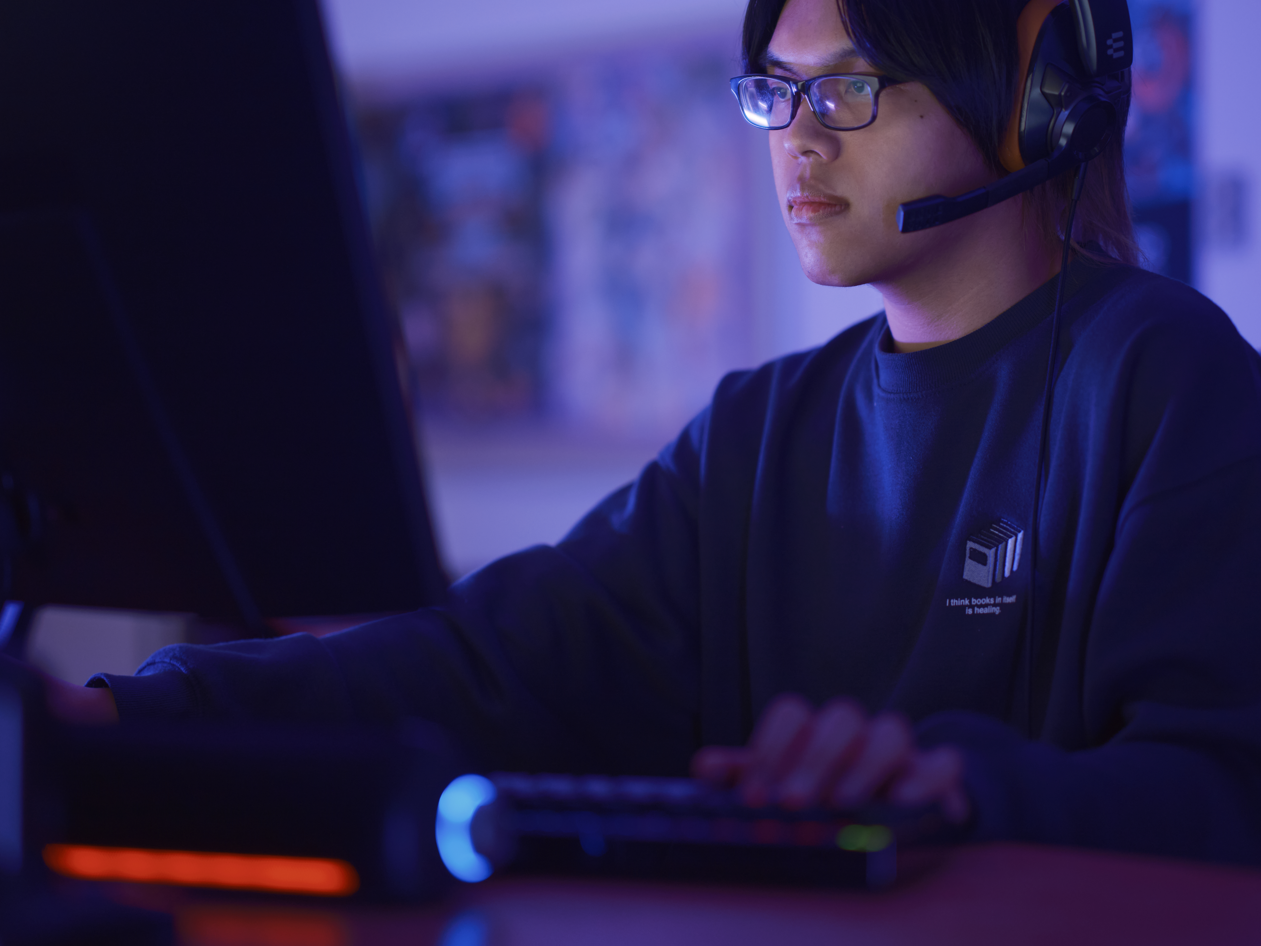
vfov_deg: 18.6
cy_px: 375
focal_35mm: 79
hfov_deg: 24.7
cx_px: 660
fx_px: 2878
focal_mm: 80
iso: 800
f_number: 1.7
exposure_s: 1/125
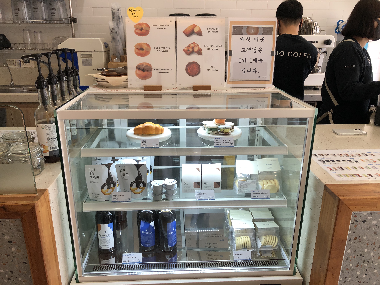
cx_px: 190
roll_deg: -0.4
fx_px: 307
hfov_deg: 63.4
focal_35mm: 28
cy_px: 142
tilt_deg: -17.8
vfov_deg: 49.7
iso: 40
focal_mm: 3.99
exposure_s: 1/120
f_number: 1.8
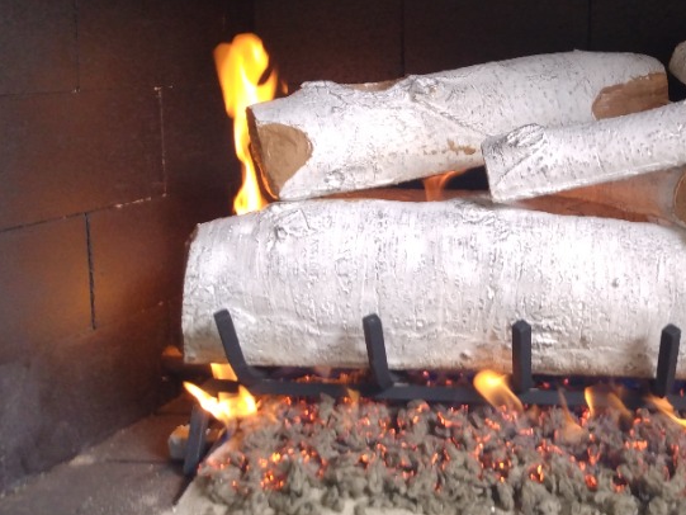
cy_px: 193
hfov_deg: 50.9
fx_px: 674
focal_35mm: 34
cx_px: 541
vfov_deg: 41.5
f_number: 2
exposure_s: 1/30
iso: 328
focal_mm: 3.54
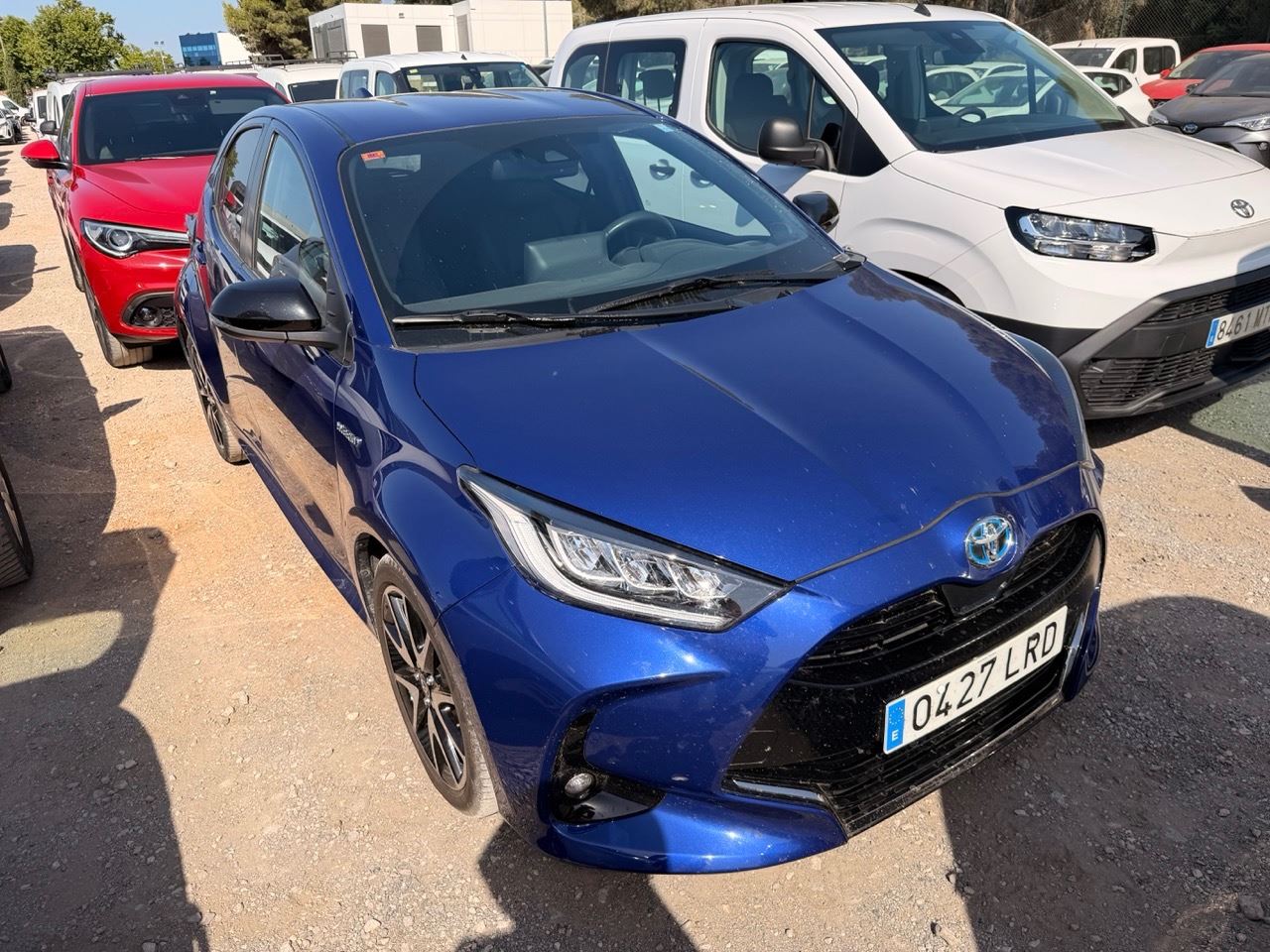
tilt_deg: -21.3
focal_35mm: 24
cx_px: 635
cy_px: 476
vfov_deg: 56.8
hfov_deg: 71.6
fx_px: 881
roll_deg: +2.2
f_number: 1.78
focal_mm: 6.76
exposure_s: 1/3953
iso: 80
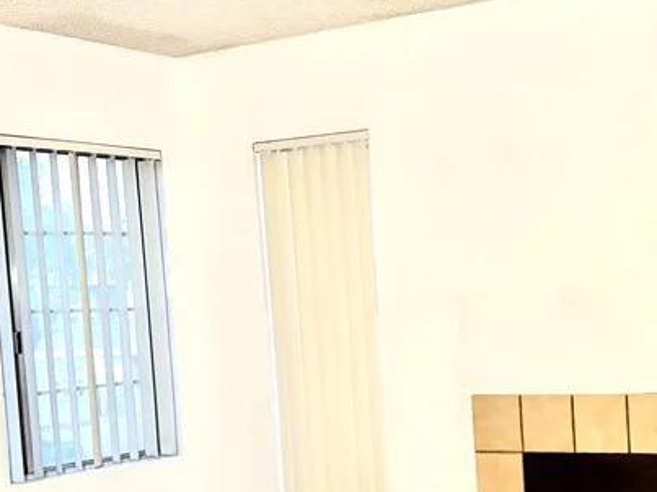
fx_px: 1157
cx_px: 618
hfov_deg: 30.0
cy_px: 371
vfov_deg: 23.8
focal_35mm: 61
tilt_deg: -4.2
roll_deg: +3.4
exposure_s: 1/40
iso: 640
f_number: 1.78
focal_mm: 6.76
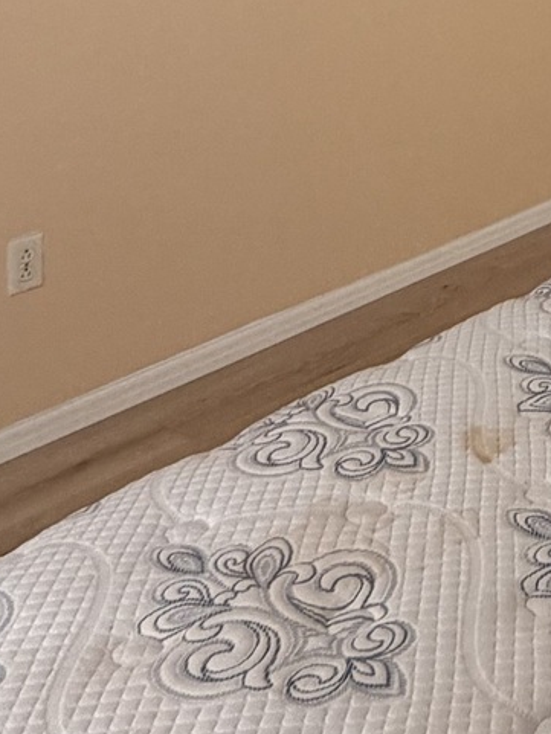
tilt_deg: +0.1
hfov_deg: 18.7
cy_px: -299
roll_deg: +0.1
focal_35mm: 67
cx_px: 884
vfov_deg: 24.1
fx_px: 1421
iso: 250
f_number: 2.2
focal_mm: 2.22
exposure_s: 1/121
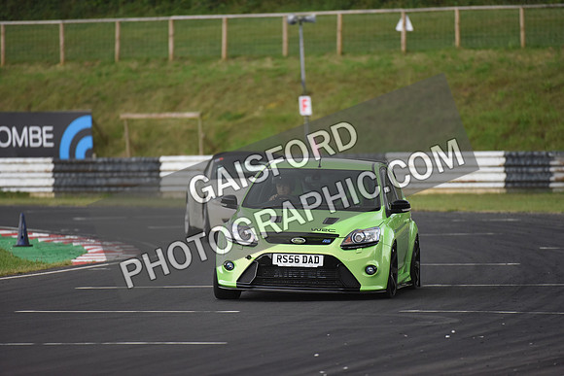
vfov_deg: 3.4
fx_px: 6268
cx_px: 282
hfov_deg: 5.2
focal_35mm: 400
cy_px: 188
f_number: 4
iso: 2000
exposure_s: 1/1000
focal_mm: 400
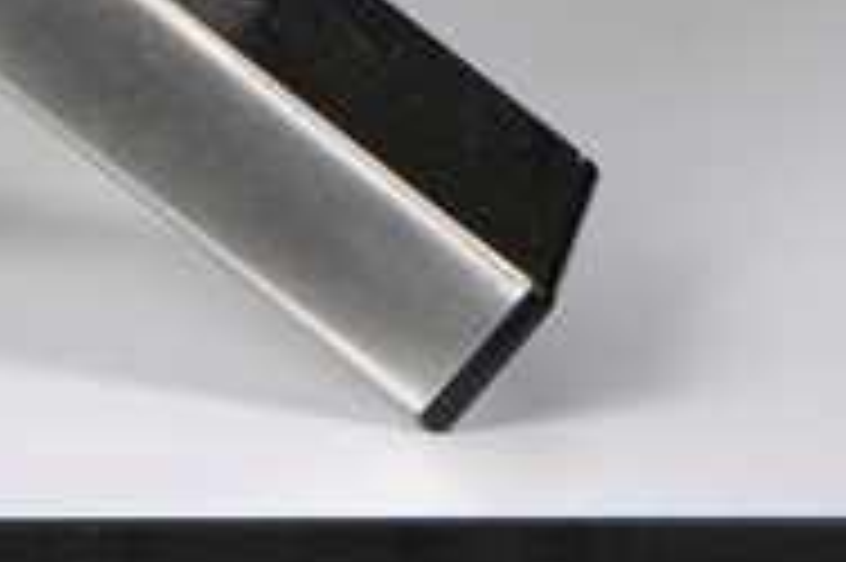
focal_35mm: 360
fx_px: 8452
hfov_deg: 5.3
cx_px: -1998
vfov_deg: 3.8
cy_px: -463
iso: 200
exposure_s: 1/100
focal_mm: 30
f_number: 10
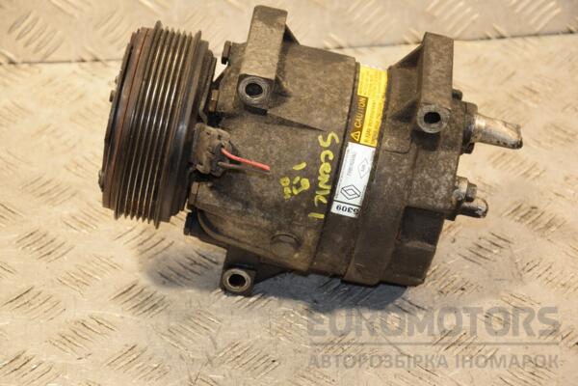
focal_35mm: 105
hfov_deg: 19.5
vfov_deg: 13.0
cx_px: 289
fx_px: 1686
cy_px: 193
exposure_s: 1/125
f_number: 5.3
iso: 800
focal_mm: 70
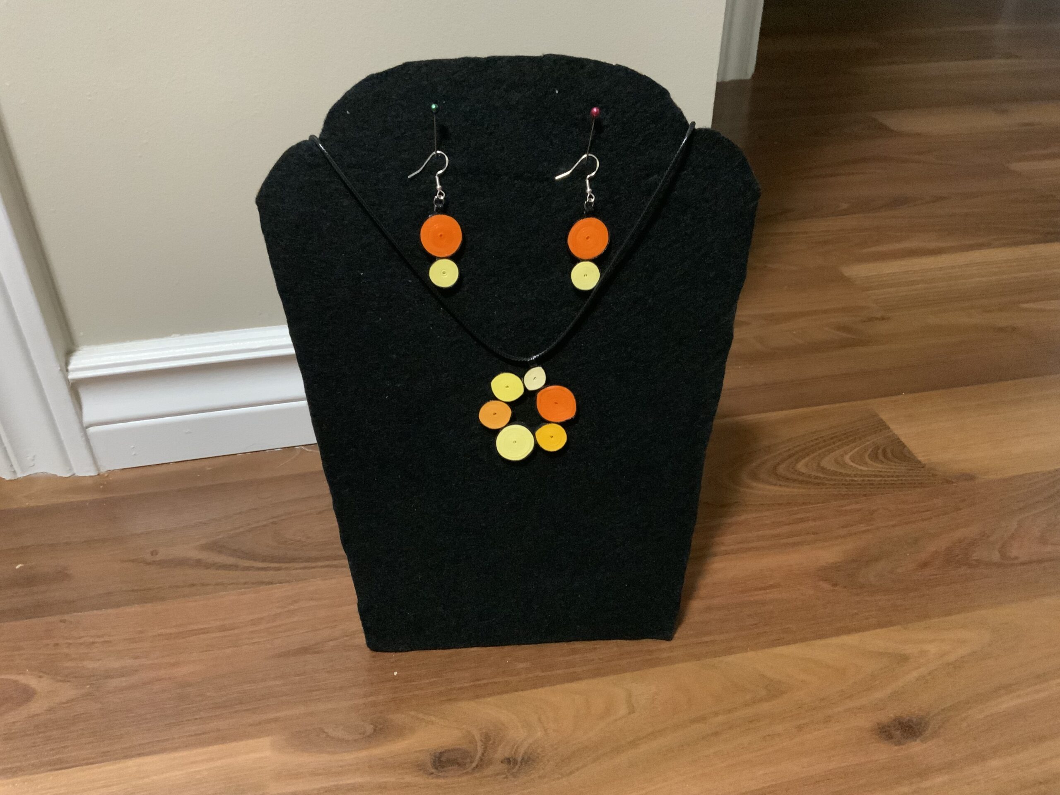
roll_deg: -1.2
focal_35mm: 29
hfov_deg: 61.7
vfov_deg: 48.2
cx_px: 530
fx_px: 888
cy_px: 398
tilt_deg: -35.7
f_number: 1.8
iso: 500
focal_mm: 3
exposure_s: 1/24
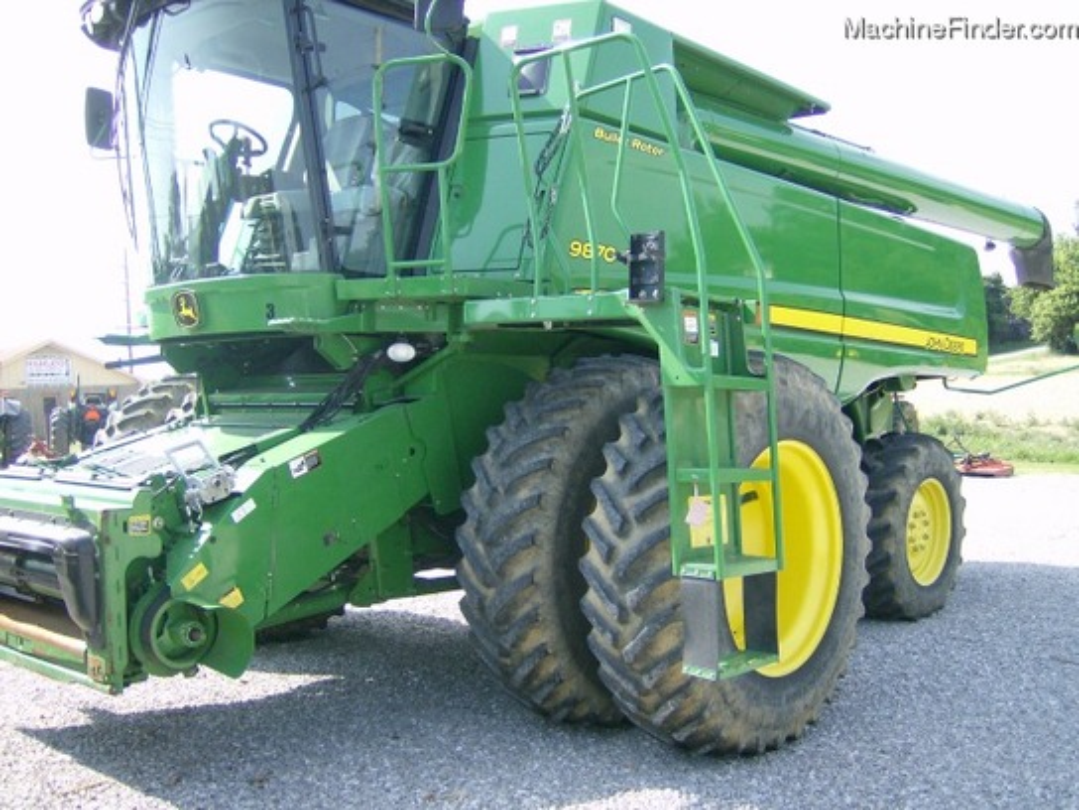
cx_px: 540
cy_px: 405
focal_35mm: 36
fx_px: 1122
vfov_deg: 39.7
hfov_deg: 51.4
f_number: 2.8
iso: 100
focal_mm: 6
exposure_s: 1/453
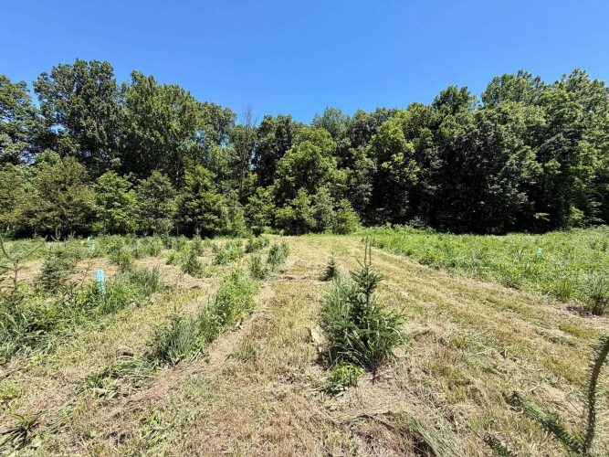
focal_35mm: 14
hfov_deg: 102.1
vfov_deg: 85.7
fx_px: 246
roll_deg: -0.2
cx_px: 304
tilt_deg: -0.4
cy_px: 228
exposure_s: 1/770
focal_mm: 2.22
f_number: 2.2
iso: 40
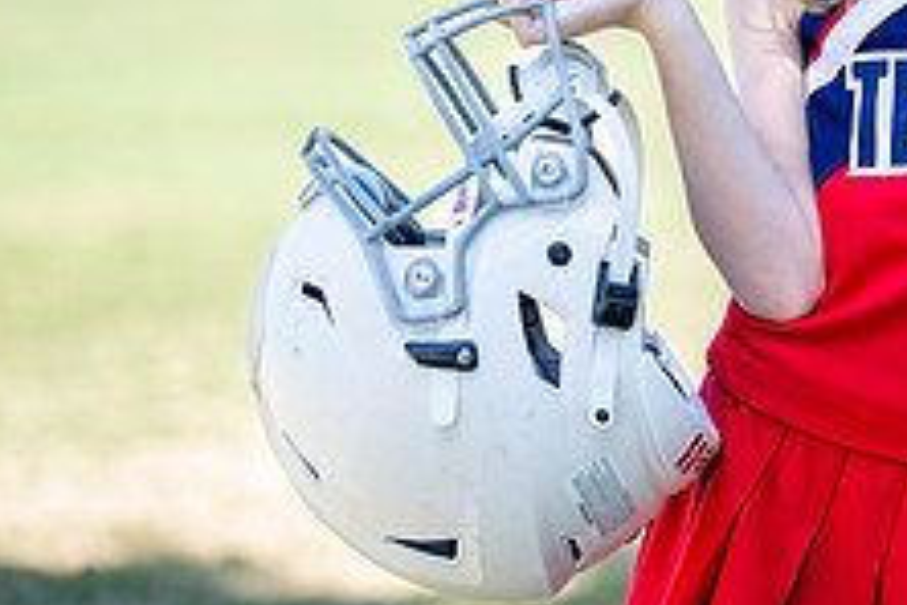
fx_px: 3653
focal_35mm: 145
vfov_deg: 9.4
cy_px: 47
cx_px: 992
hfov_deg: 13.9
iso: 100
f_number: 1.2
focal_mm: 50
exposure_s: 1/1250
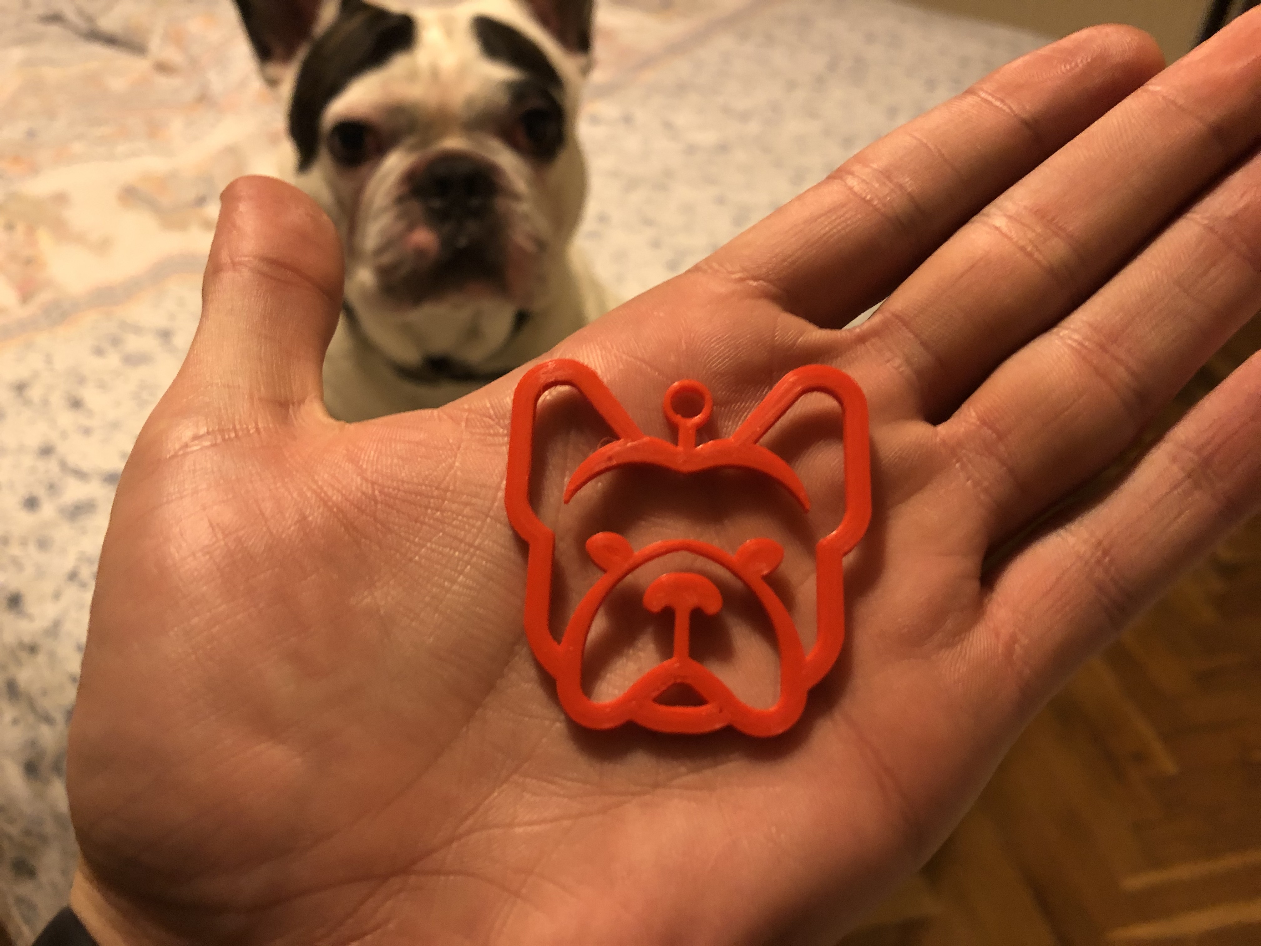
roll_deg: -4.4
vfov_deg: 49.7
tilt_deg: -39.8
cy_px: 473
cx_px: 630
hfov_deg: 63.4
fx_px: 1020
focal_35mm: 28
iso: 80
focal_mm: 3.99
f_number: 1.8
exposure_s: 1/6
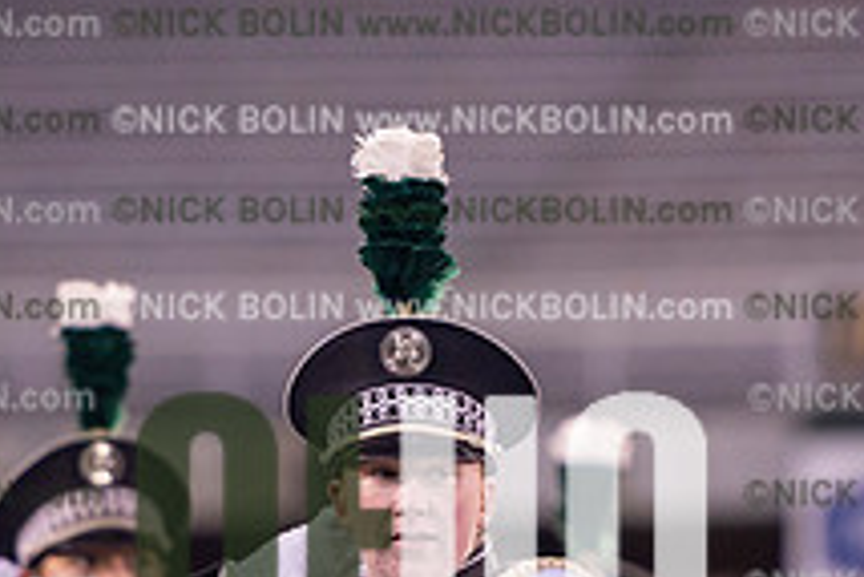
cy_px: 587
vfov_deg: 2.6
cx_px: 420
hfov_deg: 3.9
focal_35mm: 529
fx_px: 12704
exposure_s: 1/1250
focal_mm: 195
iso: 2500
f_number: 2.8
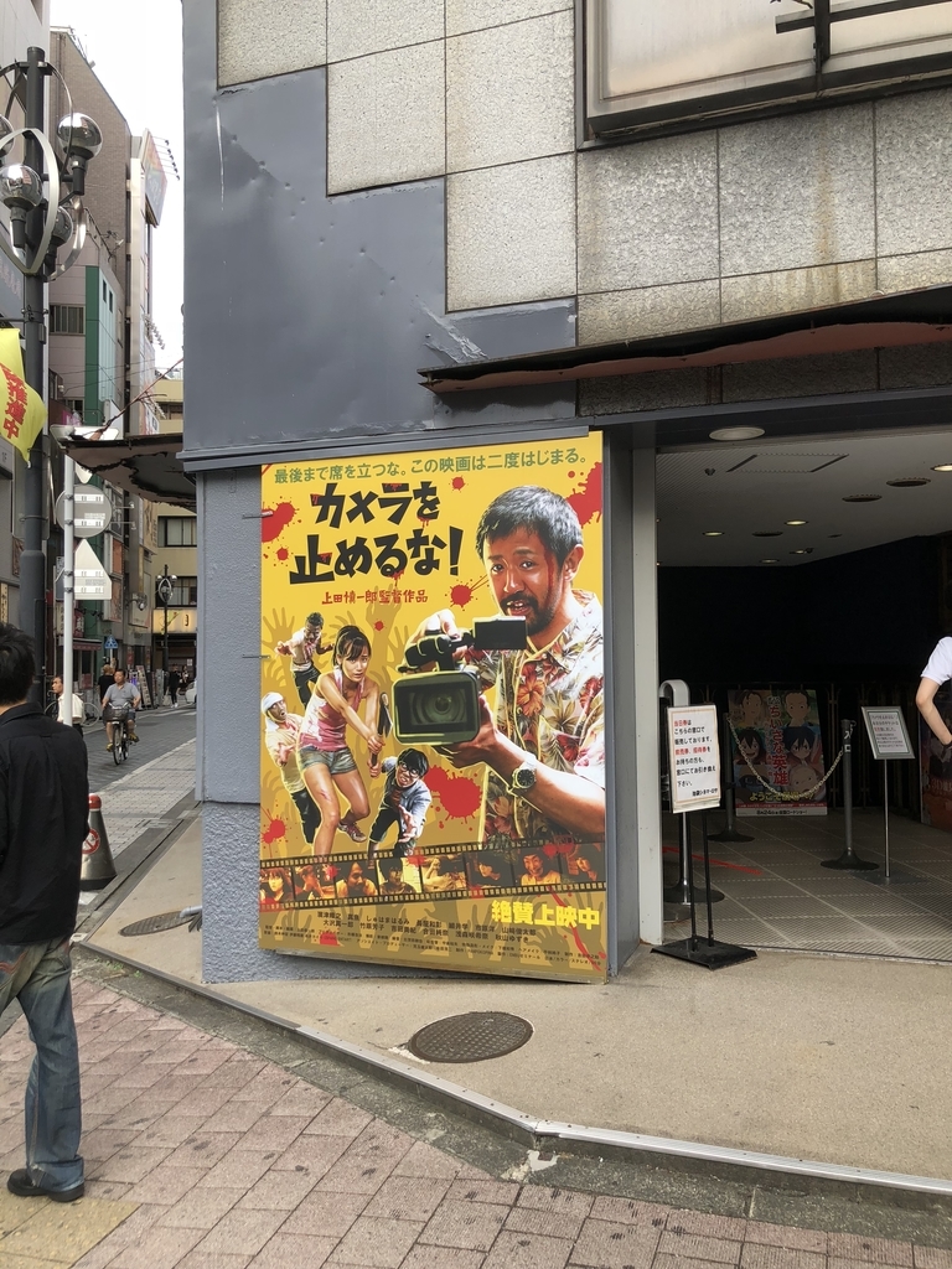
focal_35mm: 28
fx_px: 1027
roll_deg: -0.7
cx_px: 476
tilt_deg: +1.6
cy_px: 634
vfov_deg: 63.4
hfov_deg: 49.7
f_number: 1.8
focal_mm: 3.99
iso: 20
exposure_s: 1/242
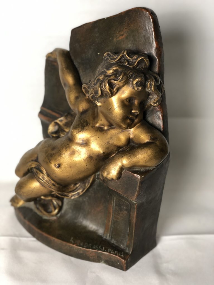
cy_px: 142
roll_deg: -3.0
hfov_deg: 28.0
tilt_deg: -25.6
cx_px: 107
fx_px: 429
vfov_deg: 36.8
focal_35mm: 52
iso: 100
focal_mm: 6
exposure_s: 1/33
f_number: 2.4
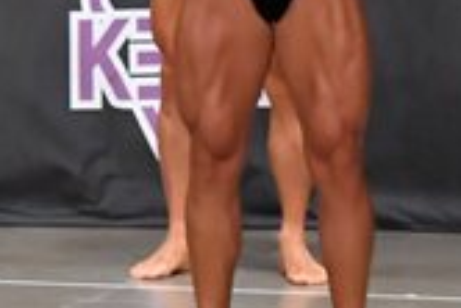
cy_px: -64
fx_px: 8062
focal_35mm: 629
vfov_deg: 2.2
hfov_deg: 3.3
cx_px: 65
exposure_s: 1/400
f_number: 5.6
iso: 6400
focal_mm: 90
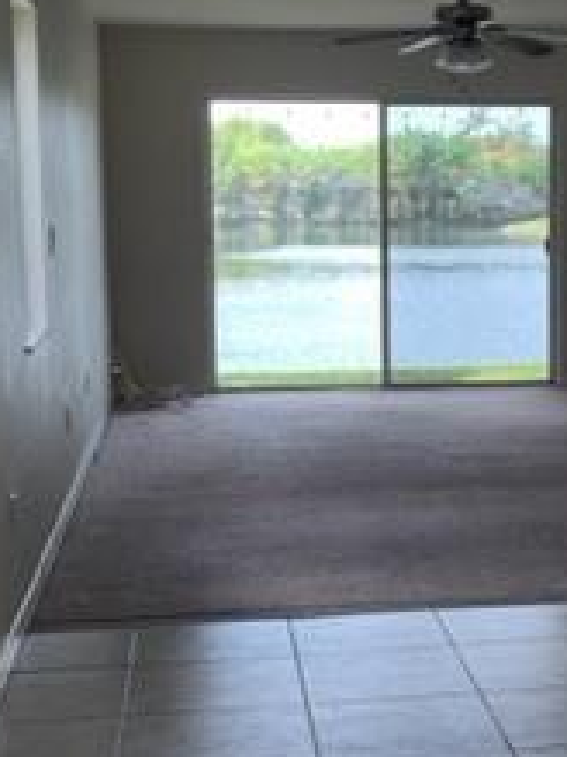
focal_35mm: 76
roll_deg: -0.1
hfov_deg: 19.0
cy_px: 411
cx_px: 508
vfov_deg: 25.7
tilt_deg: -6.4
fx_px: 1661
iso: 32
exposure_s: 1/170
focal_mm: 4.2
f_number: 1.6
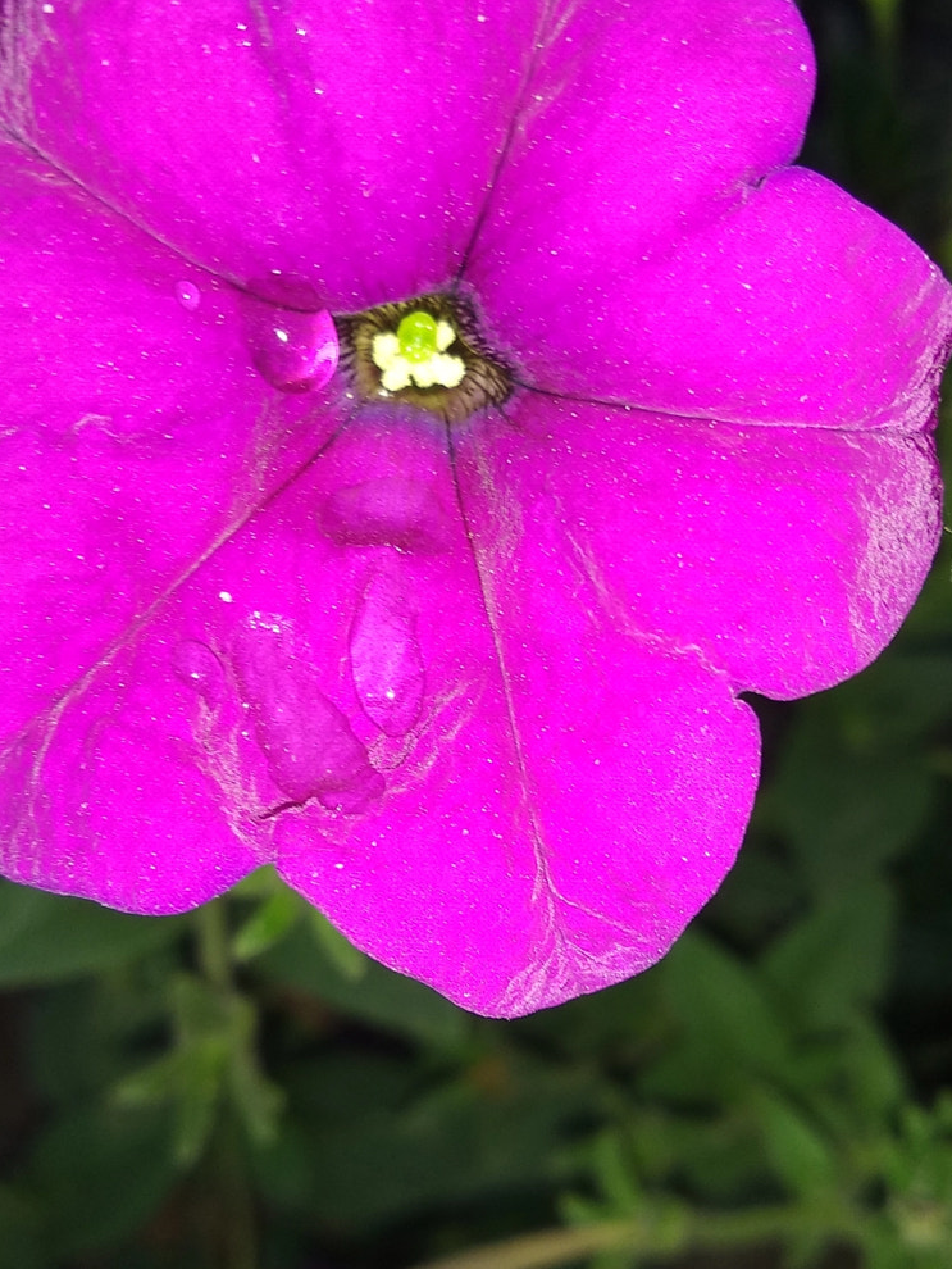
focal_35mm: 42
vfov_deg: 44.8
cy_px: 664
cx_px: 489
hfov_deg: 34.4
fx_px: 1539
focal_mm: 3.81
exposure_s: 1/50
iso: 125
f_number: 2.2
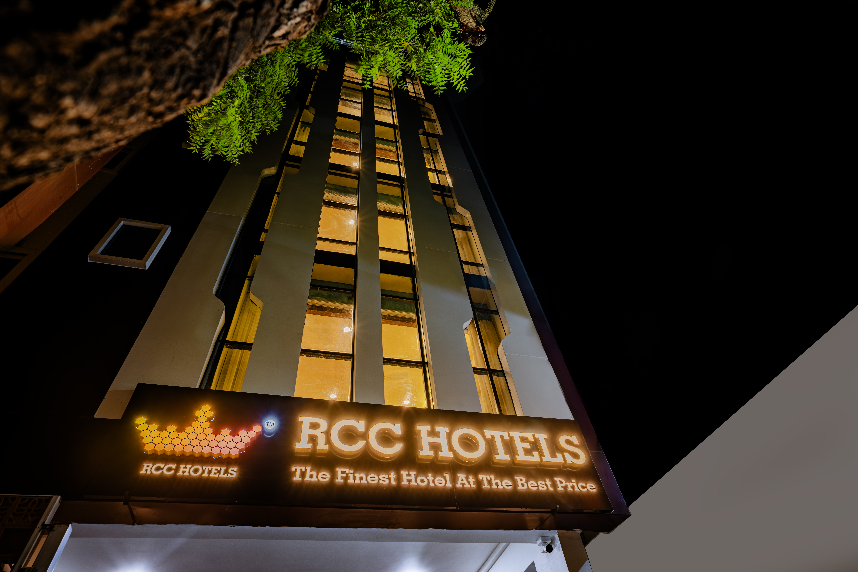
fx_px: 453
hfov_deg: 86.9
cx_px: 429
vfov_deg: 64.6
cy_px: 286
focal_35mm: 19
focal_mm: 19
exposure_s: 1/13
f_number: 8
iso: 125
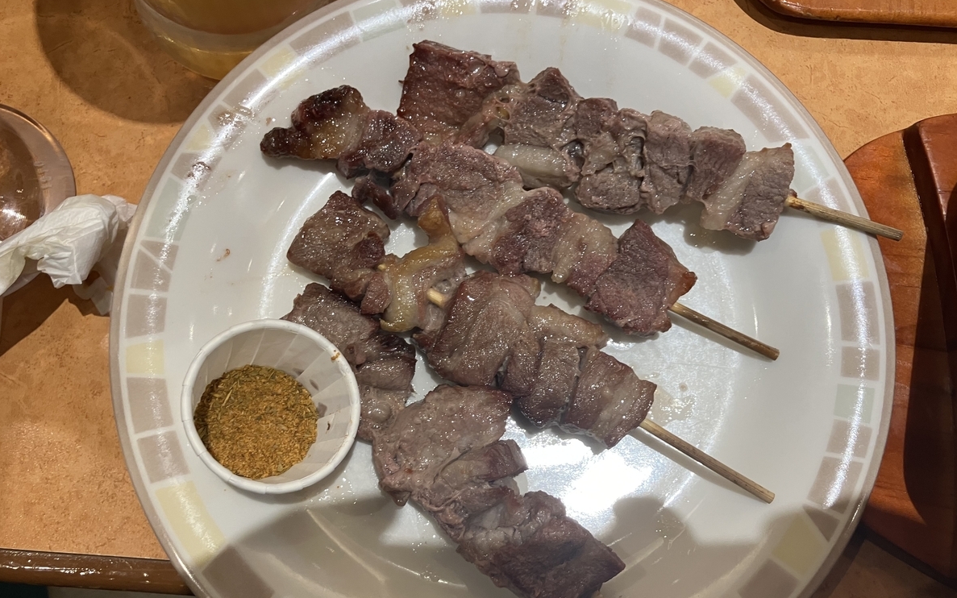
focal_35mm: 30
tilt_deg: -80.0
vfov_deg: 41.8
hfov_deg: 62.9
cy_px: 328
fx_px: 782
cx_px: 481
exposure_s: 1/60
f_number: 1.8
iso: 80
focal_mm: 3.99
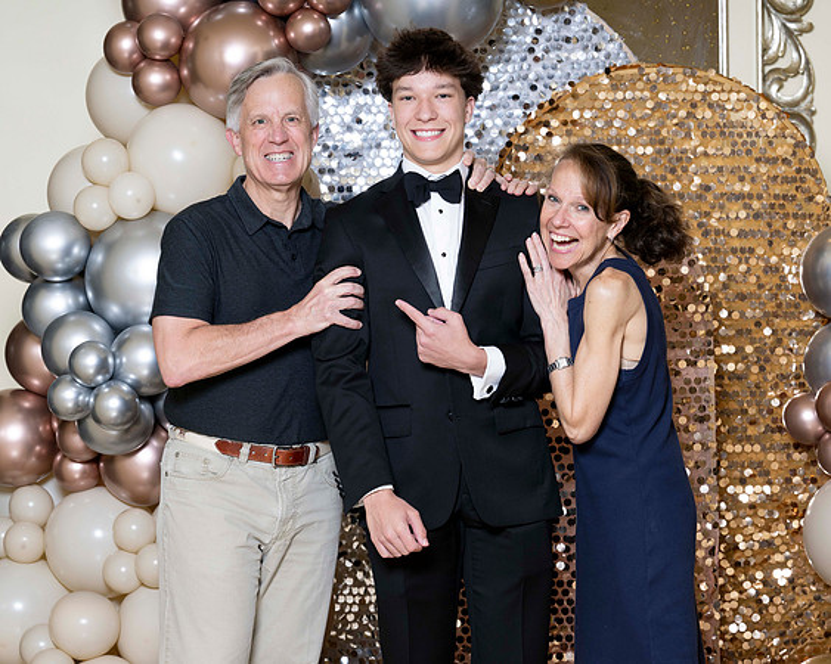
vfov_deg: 12.4
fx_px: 3046
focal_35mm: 124
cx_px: 458
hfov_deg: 15.5
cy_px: 332
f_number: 5.6
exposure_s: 1/200
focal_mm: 110
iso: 250
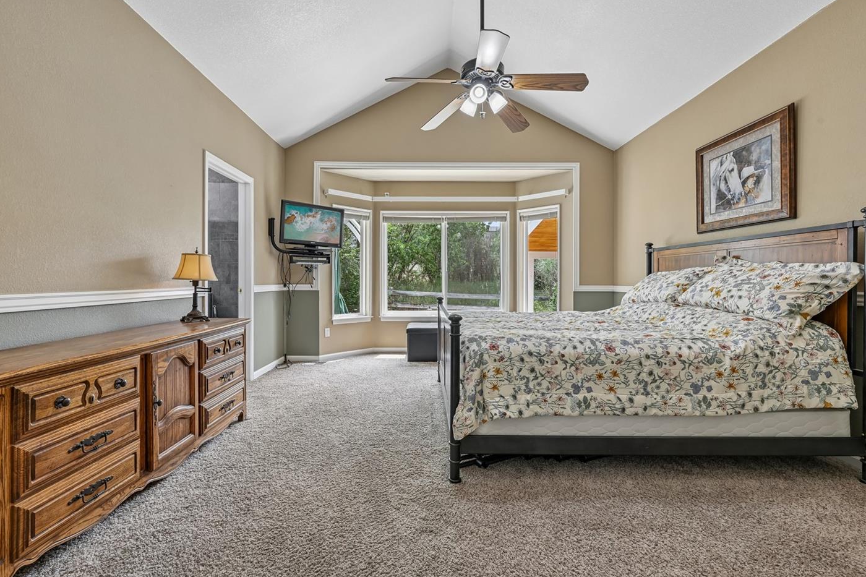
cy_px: 275
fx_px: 385
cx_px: 421
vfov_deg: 73.7
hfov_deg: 96.7
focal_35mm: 16
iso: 400
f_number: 10
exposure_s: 1/13
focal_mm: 14
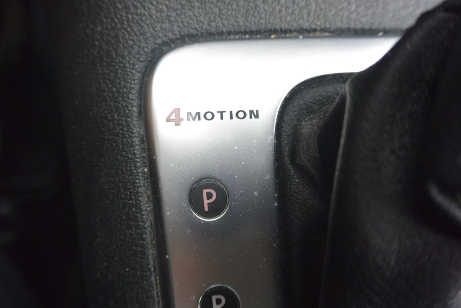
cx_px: 230
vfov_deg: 43.6
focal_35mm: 30
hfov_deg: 61.9
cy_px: 154
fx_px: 384
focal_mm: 11.4
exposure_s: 1/250
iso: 200
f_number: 3.5
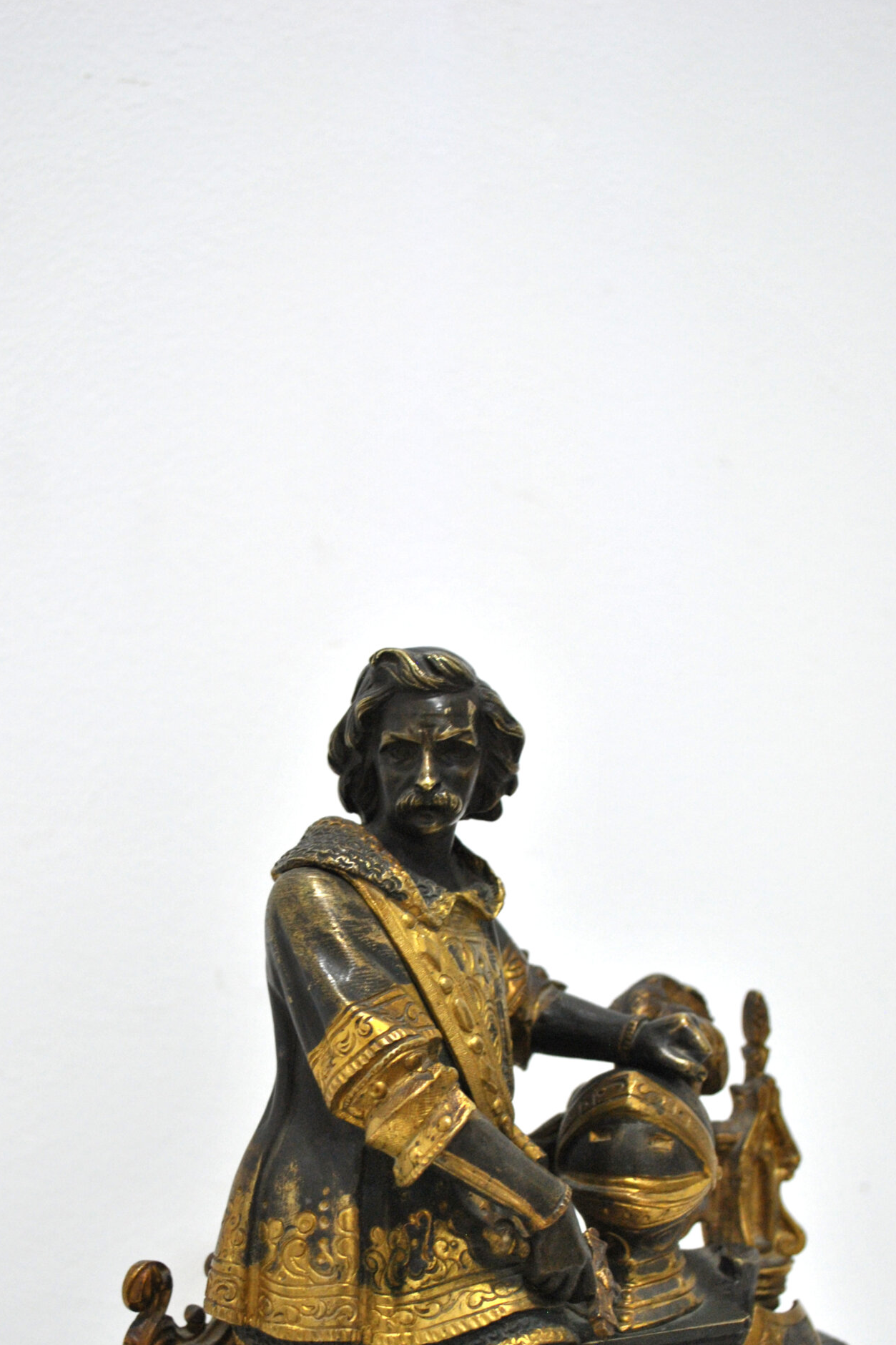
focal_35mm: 45
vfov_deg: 43.0
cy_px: 907
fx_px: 1680
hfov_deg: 29.8
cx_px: 358
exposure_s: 1/30
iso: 400
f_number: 4
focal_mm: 22
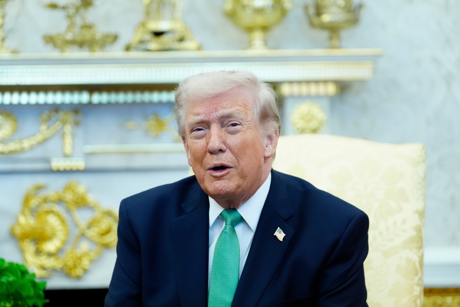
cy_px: 154
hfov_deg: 16.4
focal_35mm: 125
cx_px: 230
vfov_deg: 11.0
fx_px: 1597
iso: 5000
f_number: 2.8
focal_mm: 125
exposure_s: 1/400
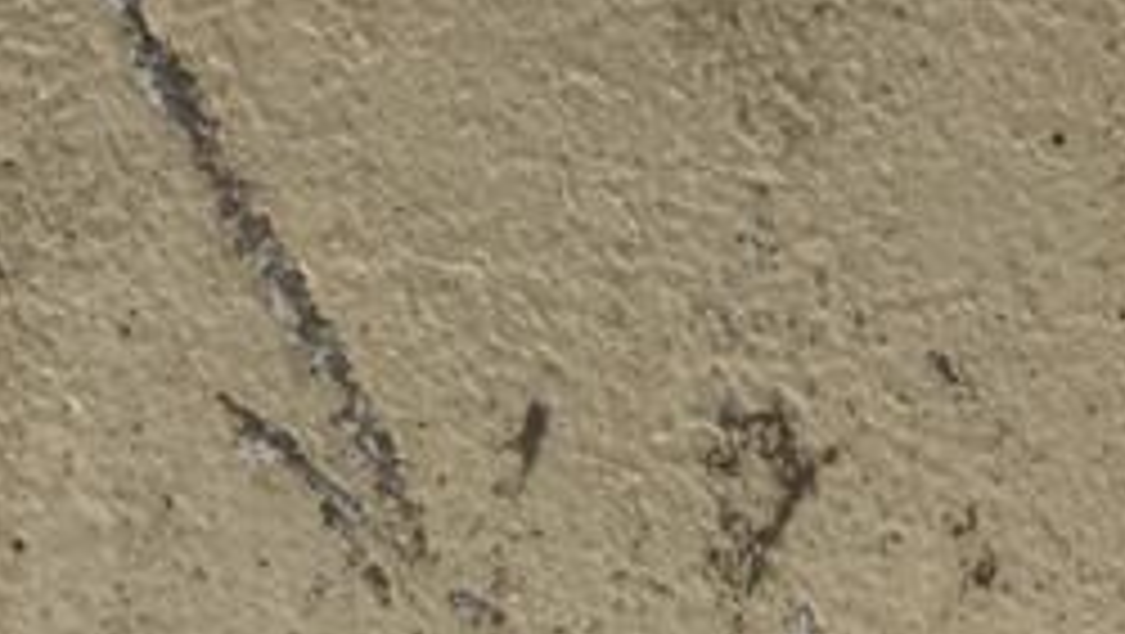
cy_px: 1196
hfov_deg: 21.1
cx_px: 526
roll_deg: -2.1
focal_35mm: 101
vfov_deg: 11.1
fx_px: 3015
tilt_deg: -5.9
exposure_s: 1/122
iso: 32
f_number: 2.2
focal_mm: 4.15
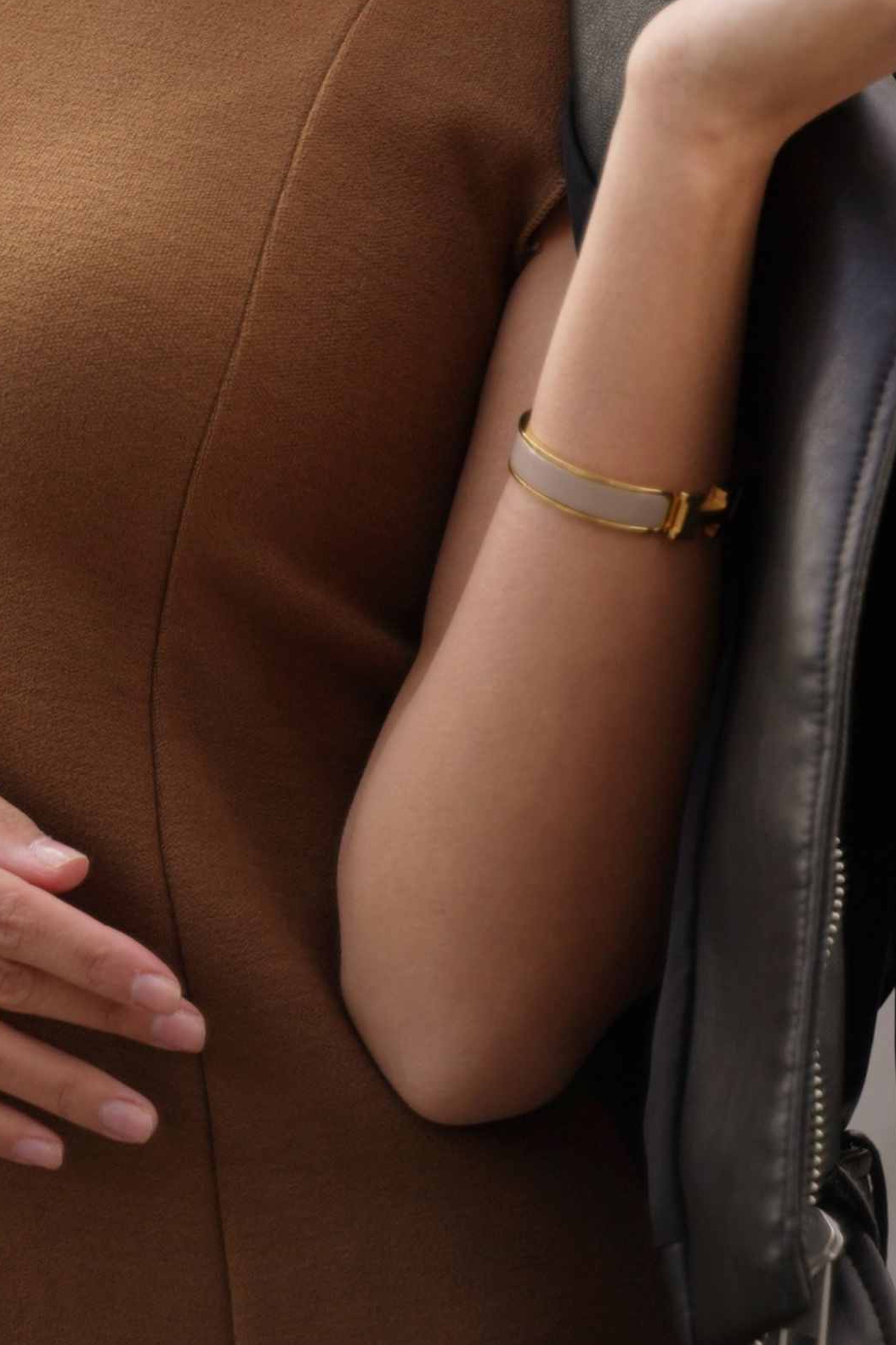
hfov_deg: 8.1
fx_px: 6346
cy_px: -266
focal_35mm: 170
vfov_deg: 11.8
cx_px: 99
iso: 200
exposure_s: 1/800
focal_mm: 70
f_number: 2.8
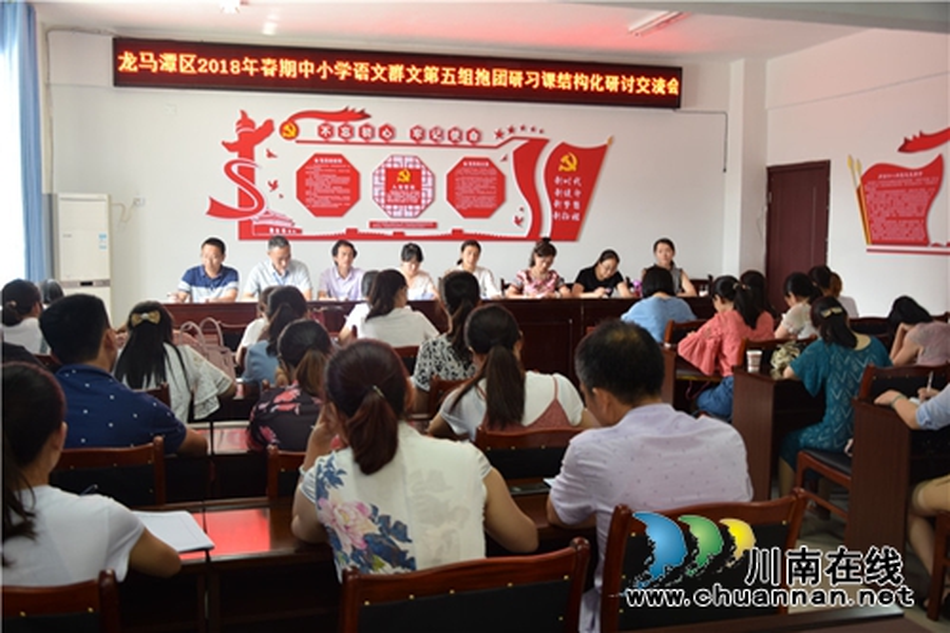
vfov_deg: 36.8
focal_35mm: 36
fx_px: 950
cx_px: 475
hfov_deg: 53.1
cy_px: 316
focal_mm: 24
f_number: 3.8
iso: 100
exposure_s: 1/10
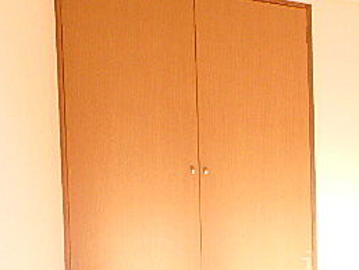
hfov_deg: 32.4
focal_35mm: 52
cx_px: 395
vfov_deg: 26.6
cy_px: 267
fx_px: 540
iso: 125
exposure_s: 1/60
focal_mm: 3.7
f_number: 3.5
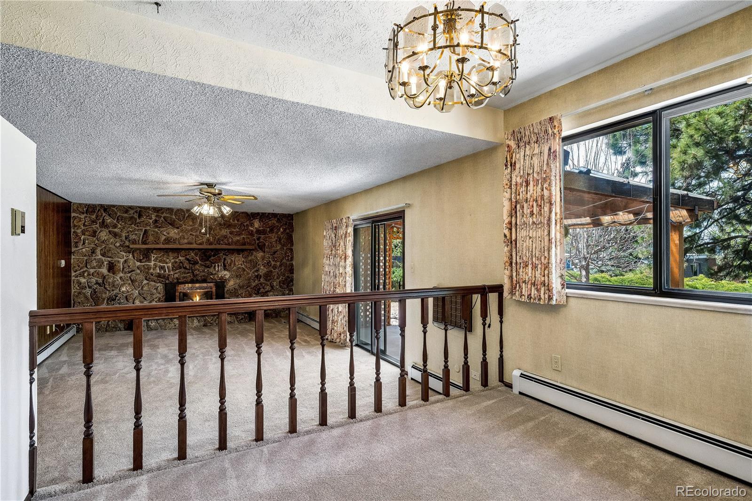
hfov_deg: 91.6
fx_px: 365
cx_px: 376
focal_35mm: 18
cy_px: 250
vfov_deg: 68.9
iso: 400
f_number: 10
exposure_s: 1/30
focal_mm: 17.5
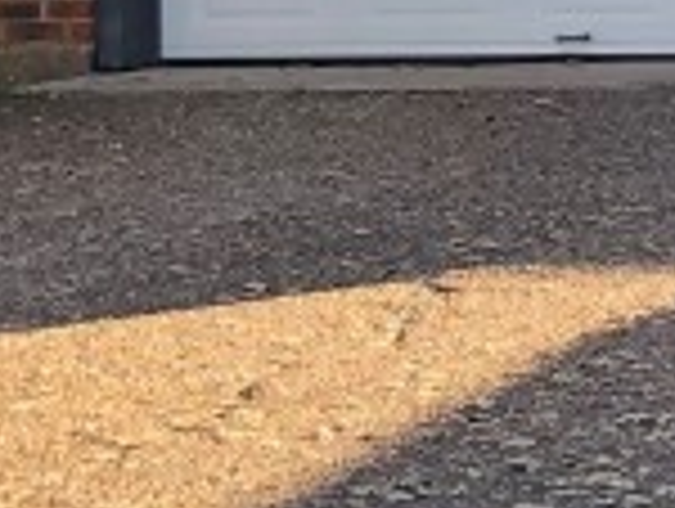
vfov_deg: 7.7
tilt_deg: +0.2
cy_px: -207
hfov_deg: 8.8
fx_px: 3730
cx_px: 1899
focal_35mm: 191
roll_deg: -0.7
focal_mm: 3.99
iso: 20
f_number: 1.8
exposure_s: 1/132
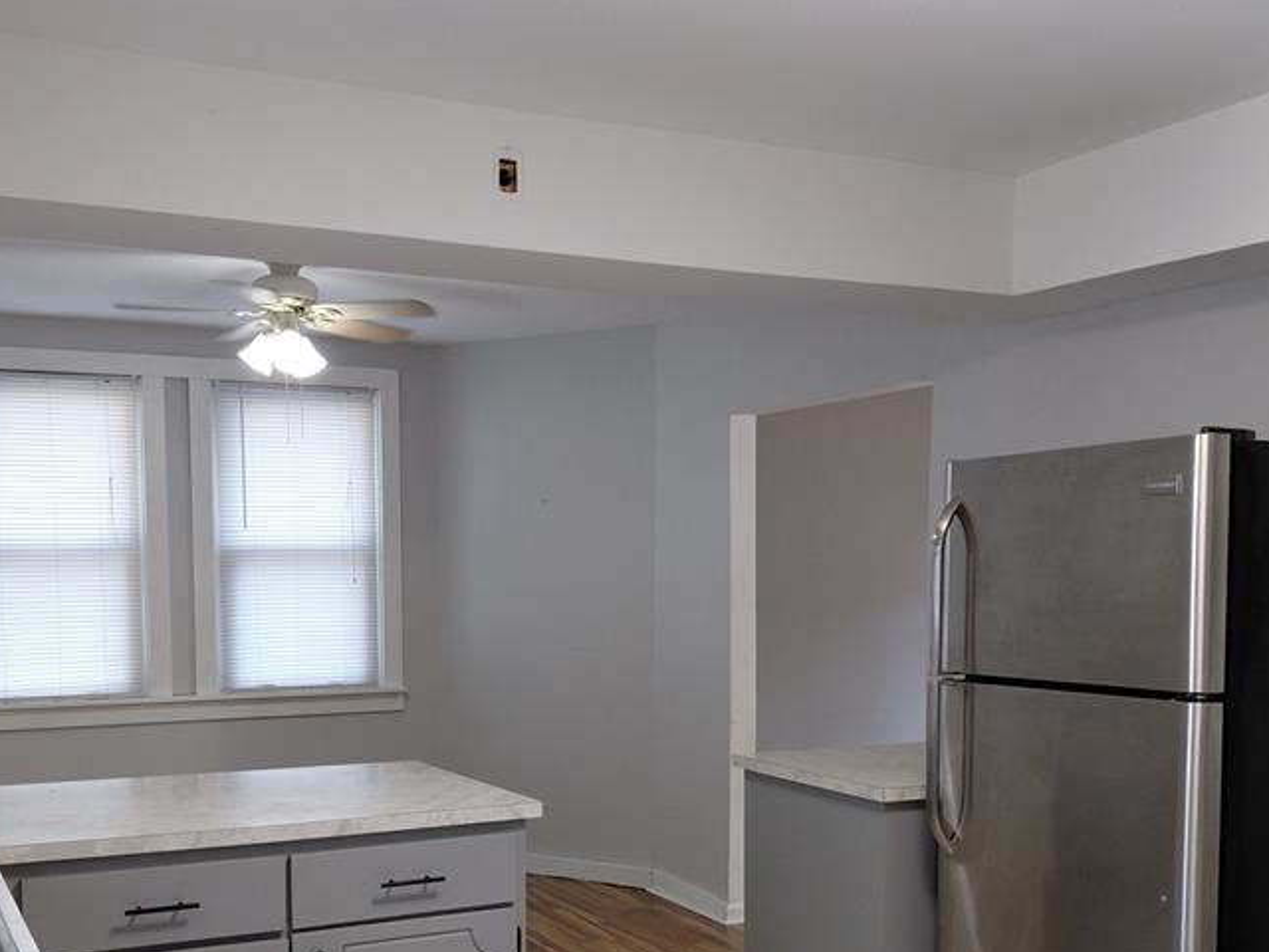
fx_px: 1466
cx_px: 553
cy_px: 692
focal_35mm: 40
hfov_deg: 46.7
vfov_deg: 35.3
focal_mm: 4.69
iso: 125
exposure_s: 1/60
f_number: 1.8
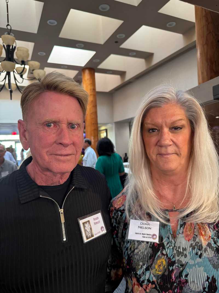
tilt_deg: -0.2
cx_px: 110
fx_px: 202
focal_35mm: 24
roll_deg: +3.7
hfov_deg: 56.8
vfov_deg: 71.6
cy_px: 146
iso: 400
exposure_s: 1/60
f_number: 1.78
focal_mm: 6.76
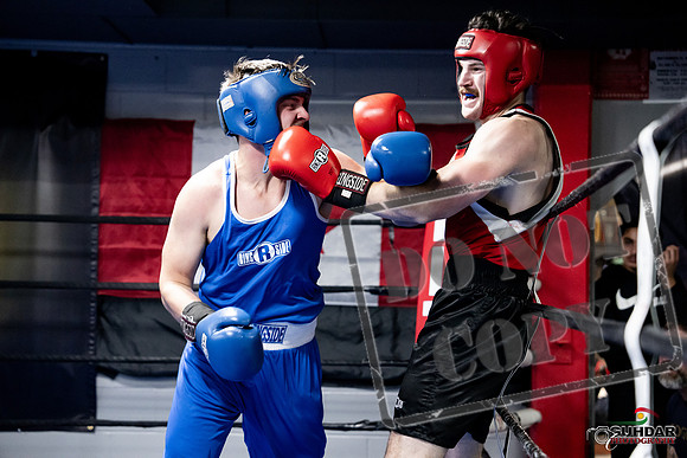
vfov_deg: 20.9
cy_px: 229
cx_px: 344
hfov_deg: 31.0
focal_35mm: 65
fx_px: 1241
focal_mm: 65
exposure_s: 1/1000
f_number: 2.8
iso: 8000
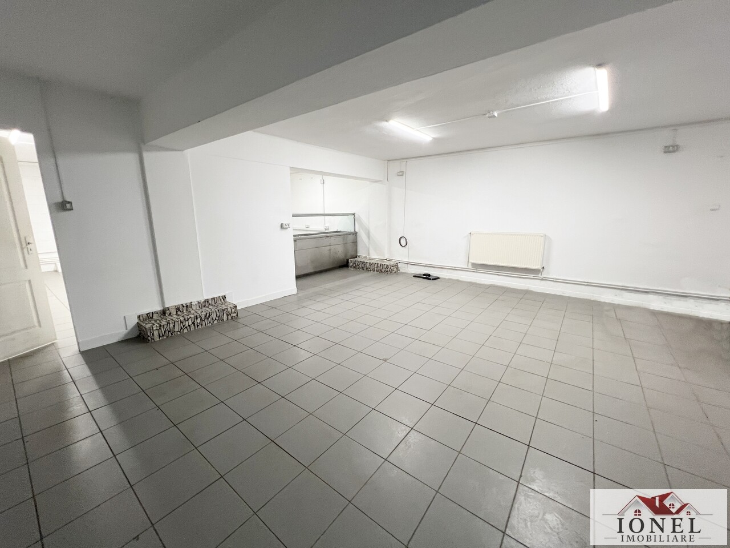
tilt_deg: -6.7
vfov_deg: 89.9
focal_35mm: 13
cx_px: 365
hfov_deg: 106.2
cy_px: 274
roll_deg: +1.6
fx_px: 274
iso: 160
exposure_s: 1/100
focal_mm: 1.57
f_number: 1.8
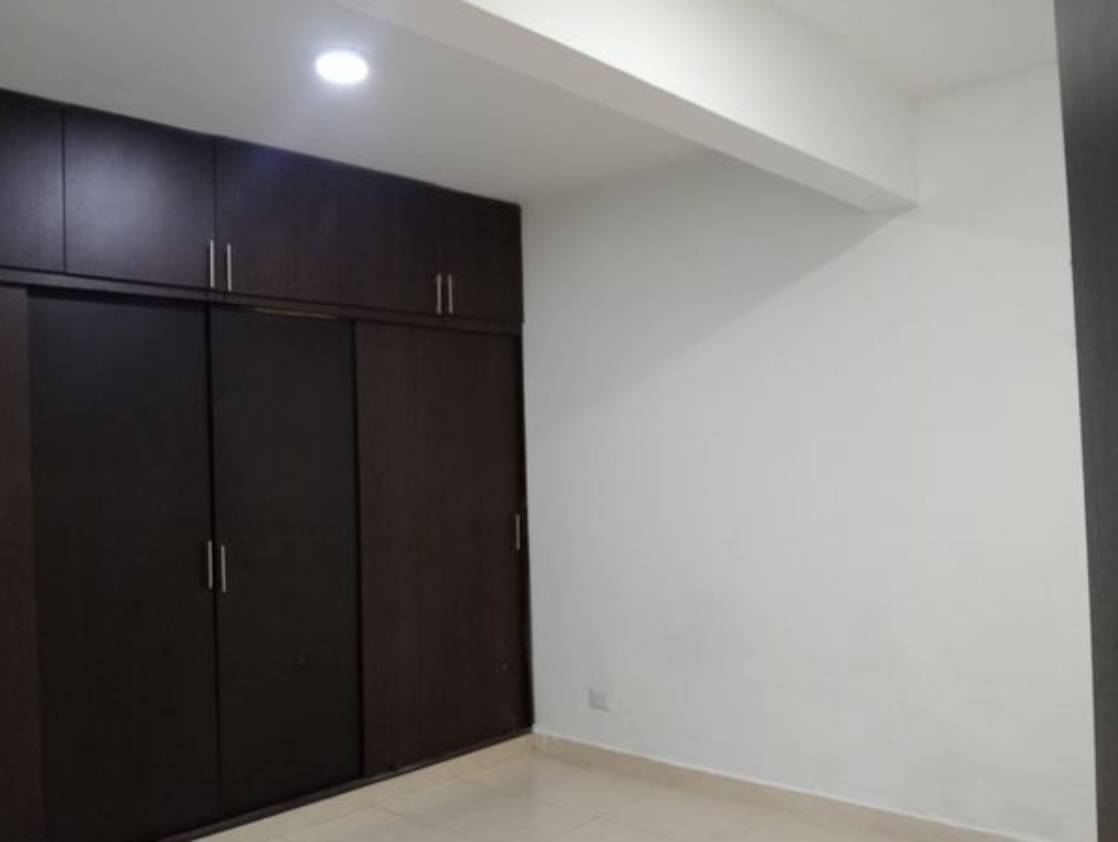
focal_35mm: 31
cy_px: 455
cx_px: 542
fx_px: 1003
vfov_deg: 45.5
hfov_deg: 58.3
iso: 741
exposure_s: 1/33.3
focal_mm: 3.98
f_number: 1.8
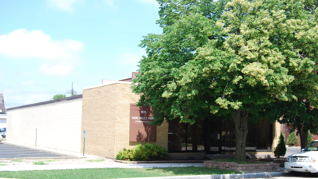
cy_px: 107
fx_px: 405
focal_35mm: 48
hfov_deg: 42.9
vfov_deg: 24.9
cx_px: 159
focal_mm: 30
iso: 100
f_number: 6.3
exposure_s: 1/160
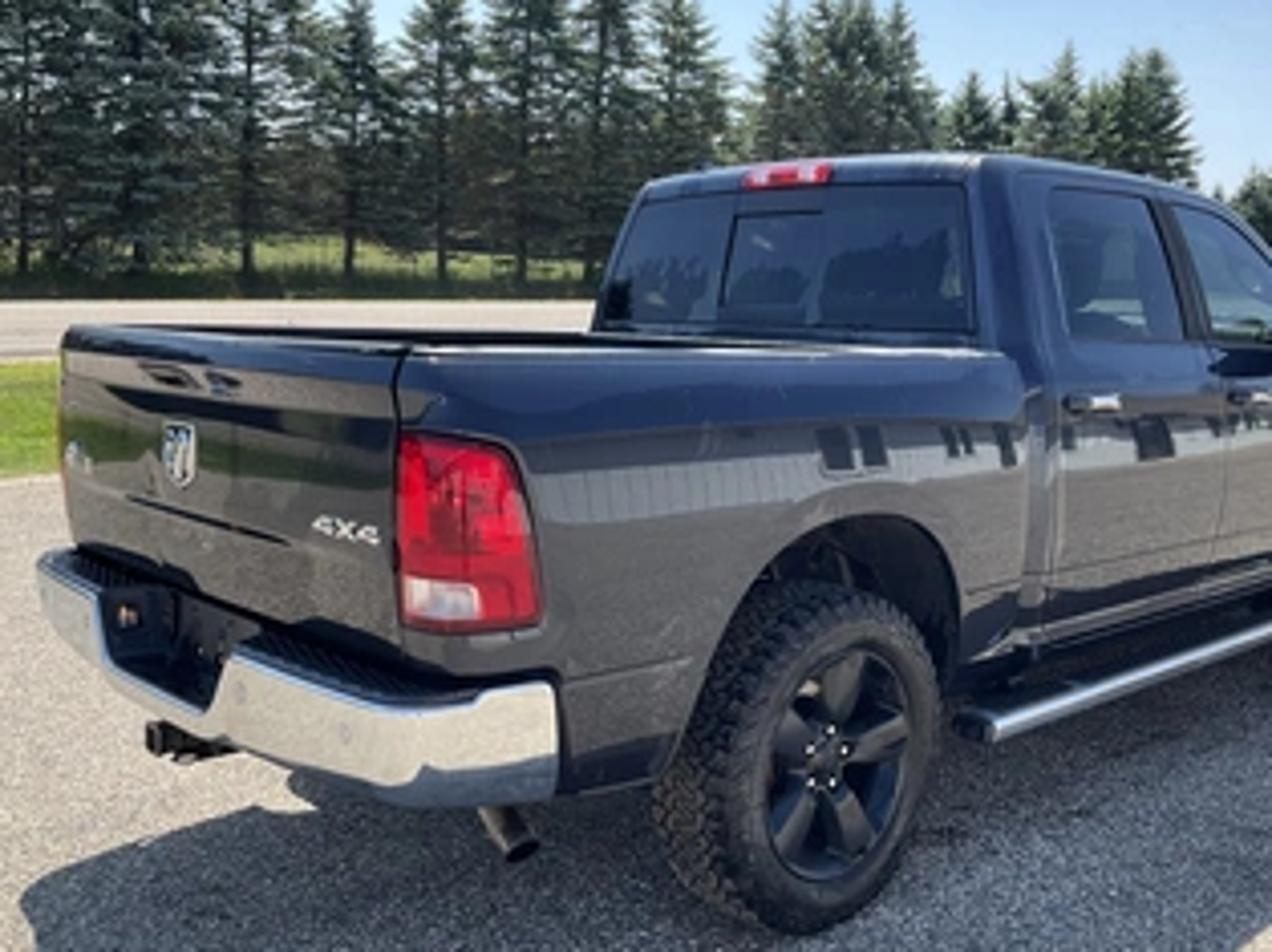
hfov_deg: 50.1
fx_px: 1359
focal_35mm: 37
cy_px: 474
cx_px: 685
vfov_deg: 38.6
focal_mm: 3
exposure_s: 1/657
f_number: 1.8
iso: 25
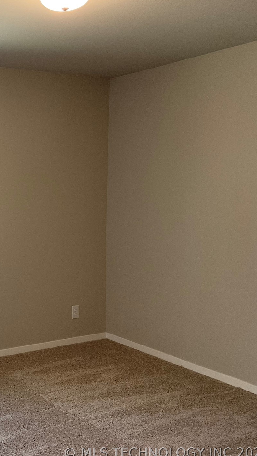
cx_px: -38
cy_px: 231
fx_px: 521
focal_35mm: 43
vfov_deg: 47.4
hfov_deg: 25.4
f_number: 1.8
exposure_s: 1/60
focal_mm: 3
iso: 40
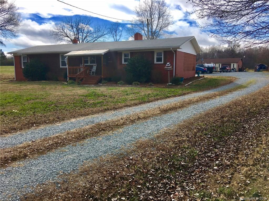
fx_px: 225
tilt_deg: -7.4
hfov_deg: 61.7
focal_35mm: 29
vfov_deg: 48.2
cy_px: 100
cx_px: 134
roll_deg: +0.1
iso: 25
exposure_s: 1/1832
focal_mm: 4.15
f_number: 2.2
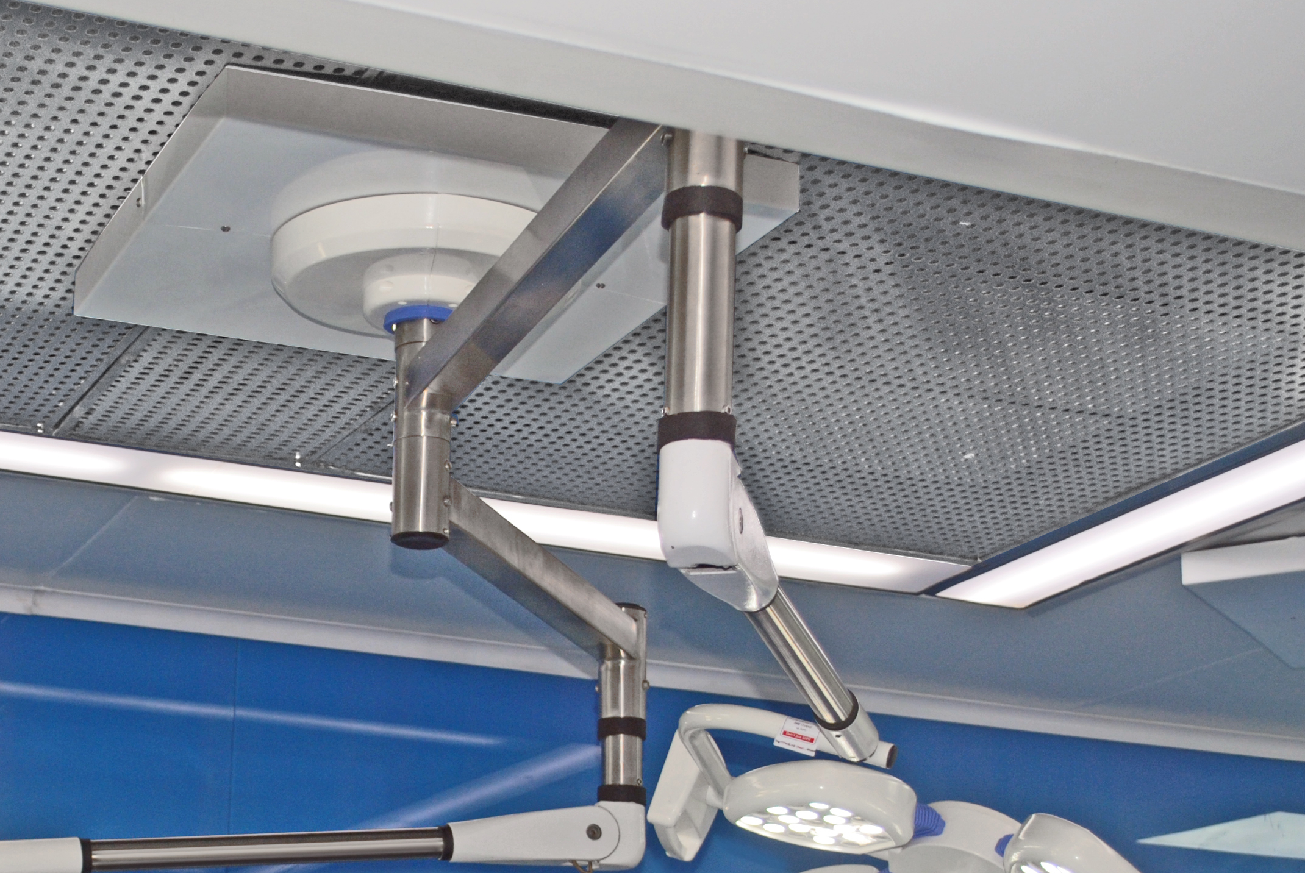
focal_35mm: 76
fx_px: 2758
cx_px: 321
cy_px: 735
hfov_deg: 26.3
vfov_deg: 17.8
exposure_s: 1/40
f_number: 4.5
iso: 200
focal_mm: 28
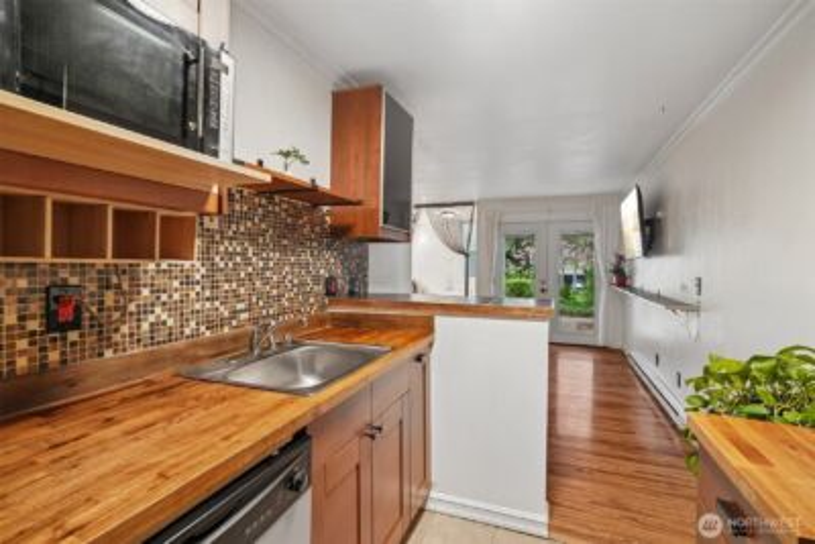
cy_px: 272
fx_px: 362
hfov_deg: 96.7
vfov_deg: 73.8
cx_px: 408
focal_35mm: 16
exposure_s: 1/10
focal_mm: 16
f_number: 8
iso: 1600
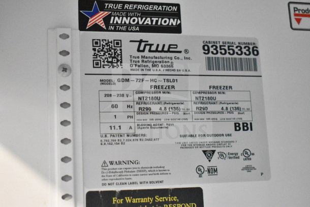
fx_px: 465
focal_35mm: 54
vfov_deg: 25.1
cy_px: 104
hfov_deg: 36.9
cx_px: 155
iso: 14400
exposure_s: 1/60
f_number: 4.8
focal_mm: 36
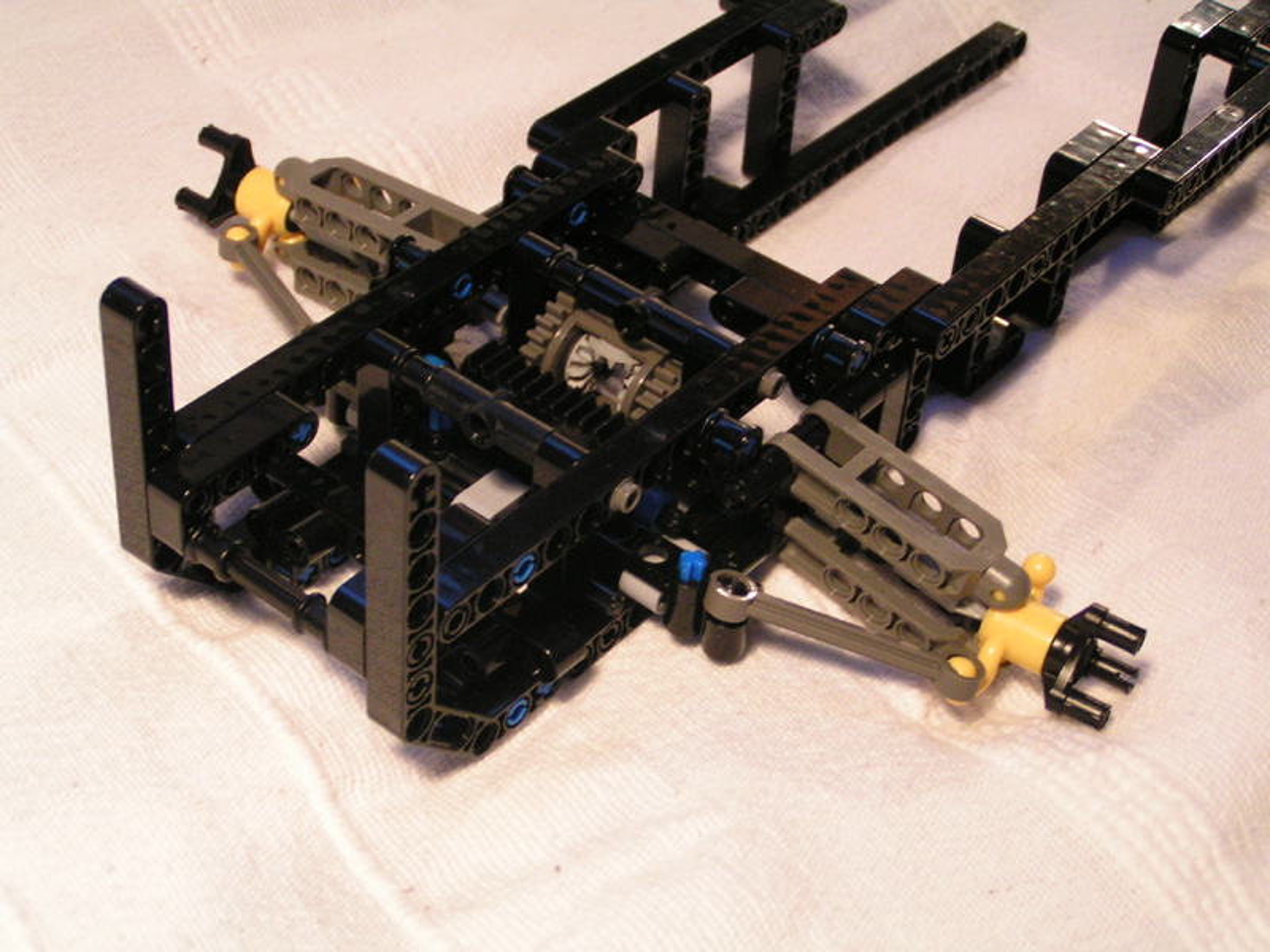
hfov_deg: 30.7
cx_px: 635
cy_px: 476
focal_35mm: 63
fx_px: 2311
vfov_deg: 23.3
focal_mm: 9.7
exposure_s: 1/20
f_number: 3.2
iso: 200
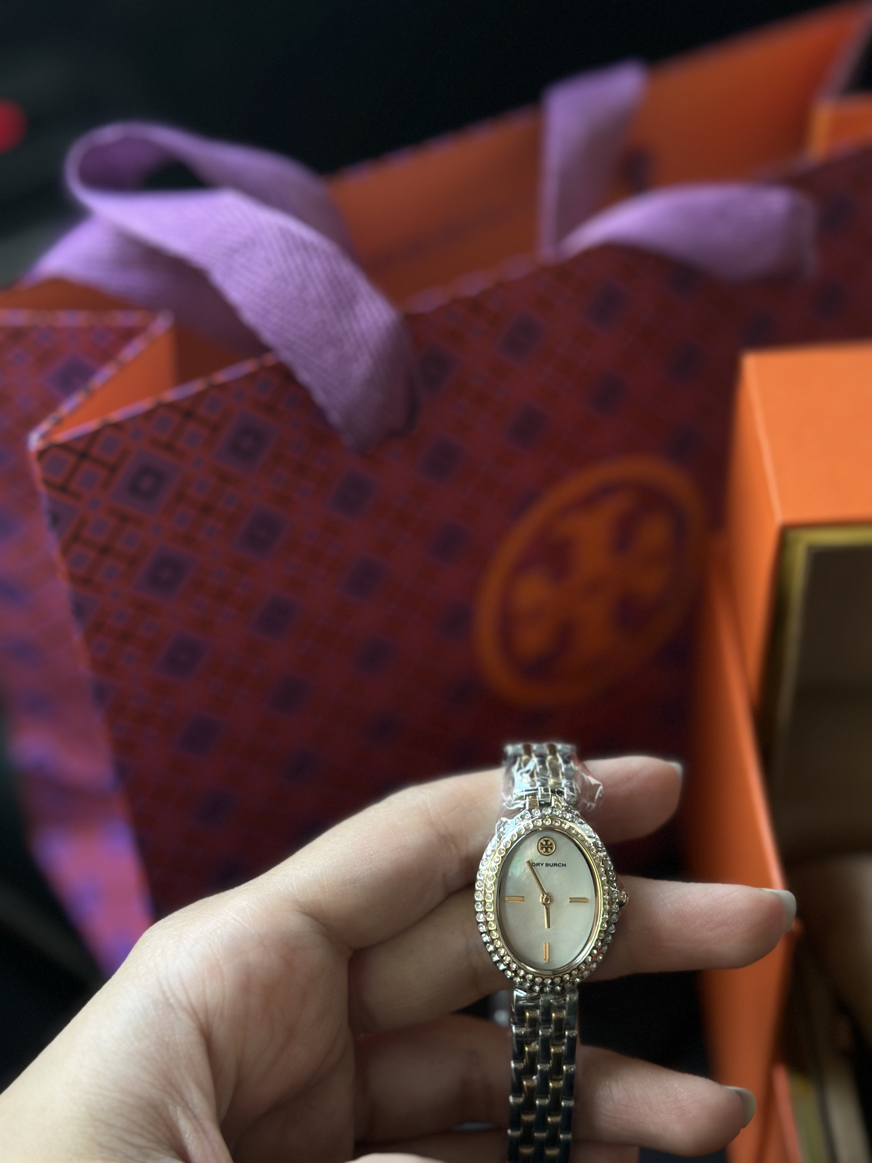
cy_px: 582
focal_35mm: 48
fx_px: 1612
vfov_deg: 39.7
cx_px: 436
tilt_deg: -39.1
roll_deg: -2.8
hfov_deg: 30.3
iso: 125
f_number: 1.78
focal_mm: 6.86
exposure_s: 1/95
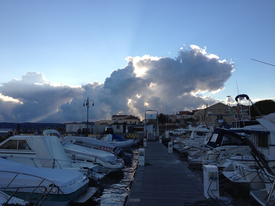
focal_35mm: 35
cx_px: 138
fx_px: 278
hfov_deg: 52.6
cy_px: 103
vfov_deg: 40.7
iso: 64
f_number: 2.4
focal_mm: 4.28
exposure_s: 1/1104
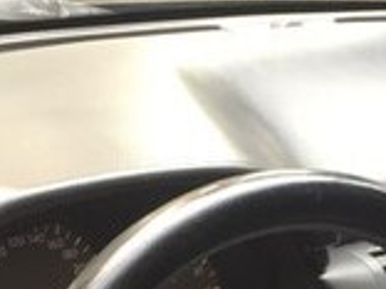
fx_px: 1372
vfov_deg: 11.3
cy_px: 505
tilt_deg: -30.9
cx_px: 252
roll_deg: -9.0
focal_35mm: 123
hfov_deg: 16.0
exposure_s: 1/100
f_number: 2.2
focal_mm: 4.15
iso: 50
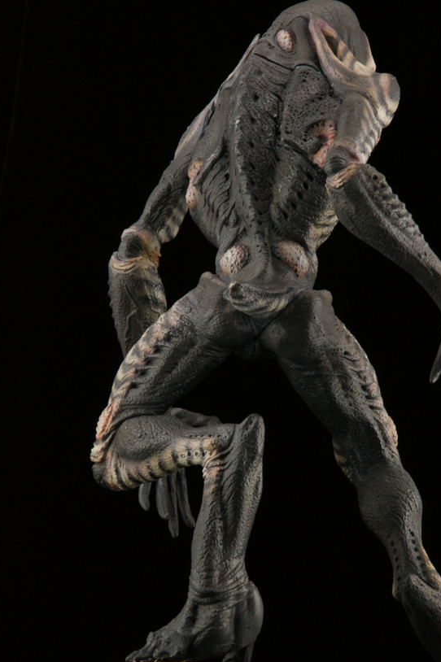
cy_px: 372
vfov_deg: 7.2
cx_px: 308
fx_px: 5296
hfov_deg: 4.8
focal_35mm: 288
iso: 400
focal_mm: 130
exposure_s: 1/4
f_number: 16
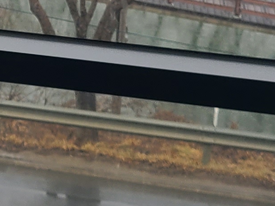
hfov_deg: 10.8
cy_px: -254
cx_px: -223
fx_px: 1359
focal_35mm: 171
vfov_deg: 8.1
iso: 40
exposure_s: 1/245
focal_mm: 5.4
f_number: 1.8
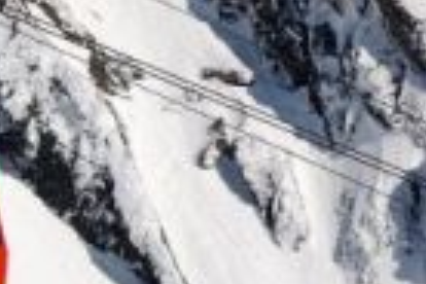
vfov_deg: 0.7
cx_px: -497
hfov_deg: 1.1
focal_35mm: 1951
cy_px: 119
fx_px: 23085
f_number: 16
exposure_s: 1/400
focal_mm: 300
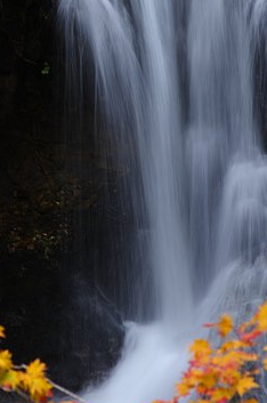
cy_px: 140
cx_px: 91
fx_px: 3272
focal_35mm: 293
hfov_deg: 4.7
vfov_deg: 7.0
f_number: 9
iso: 80
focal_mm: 135
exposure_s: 1/5
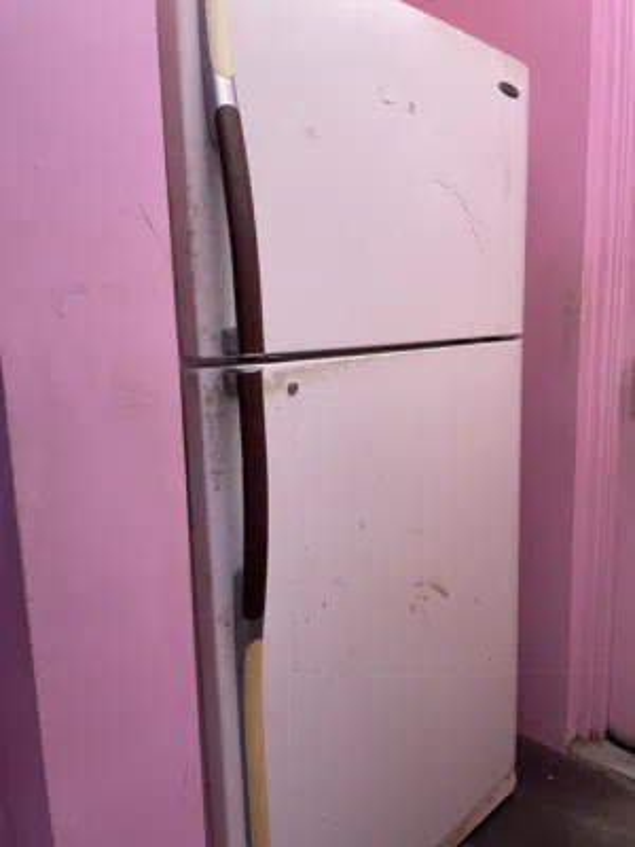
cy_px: 424
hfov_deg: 53.1
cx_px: 318
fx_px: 636
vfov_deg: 67.3
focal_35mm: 26
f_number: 1.6
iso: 80
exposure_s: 1/50
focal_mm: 4.2
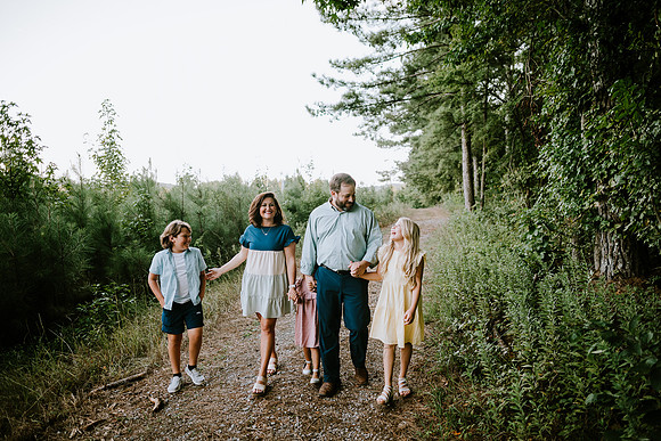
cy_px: 220
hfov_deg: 73.7
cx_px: 330
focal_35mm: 24
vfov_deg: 53.2
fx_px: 441
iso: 320
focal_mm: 24
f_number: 2.2
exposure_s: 1/250
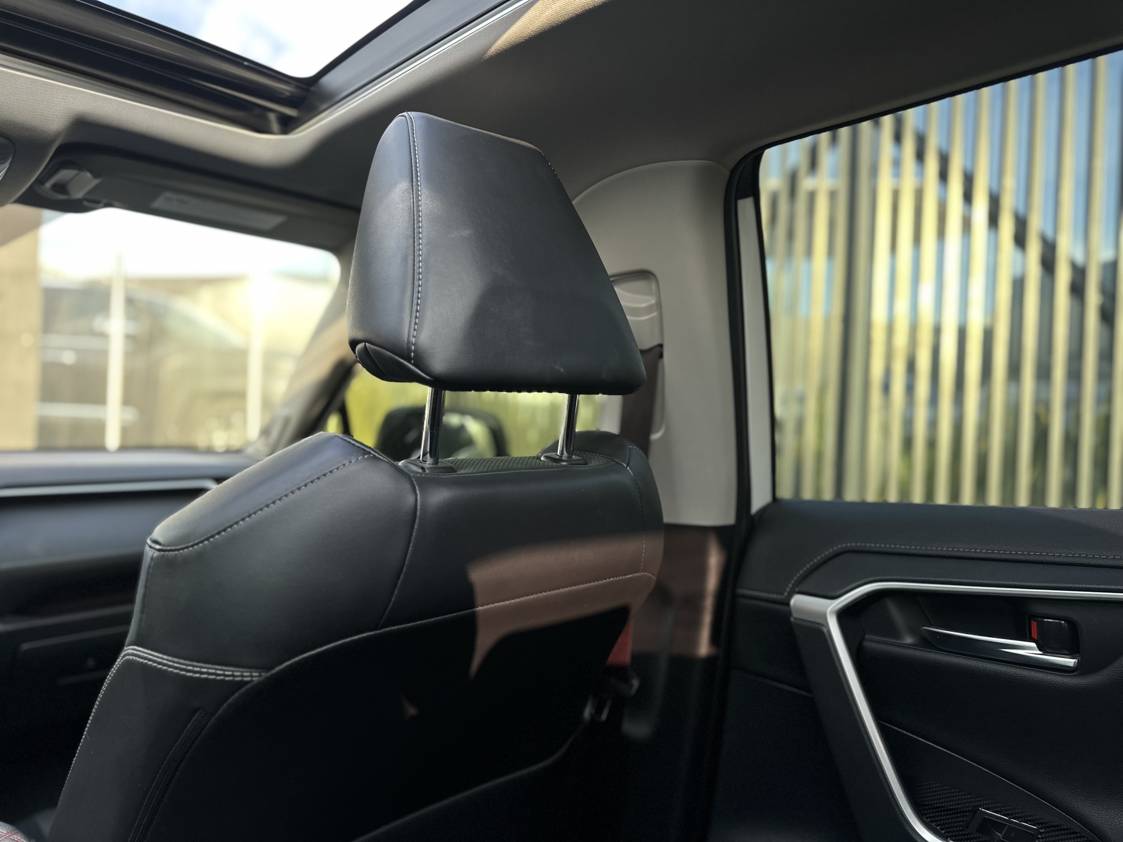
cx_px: 562
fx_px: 779
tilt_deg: +0.6
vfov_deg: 56.8
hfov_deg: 71.6
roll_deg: -2.7
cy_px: 421
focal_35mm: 24
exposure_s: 1/81
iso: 250
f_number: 1.78
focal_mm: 6.86
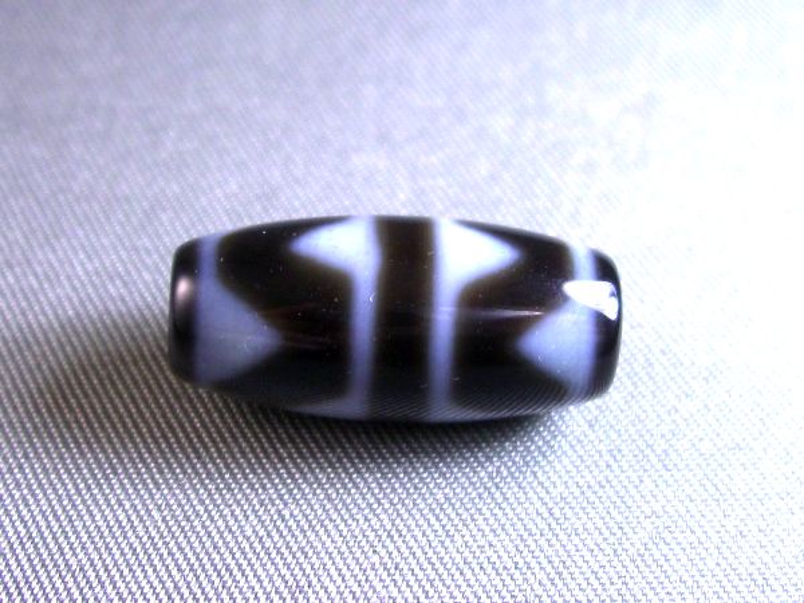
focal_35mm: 38
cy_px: 302
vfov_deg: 37.7
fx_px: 883
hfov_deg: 49.0
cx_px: 402
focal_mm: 7.9
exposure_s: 1/80
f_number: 2.8
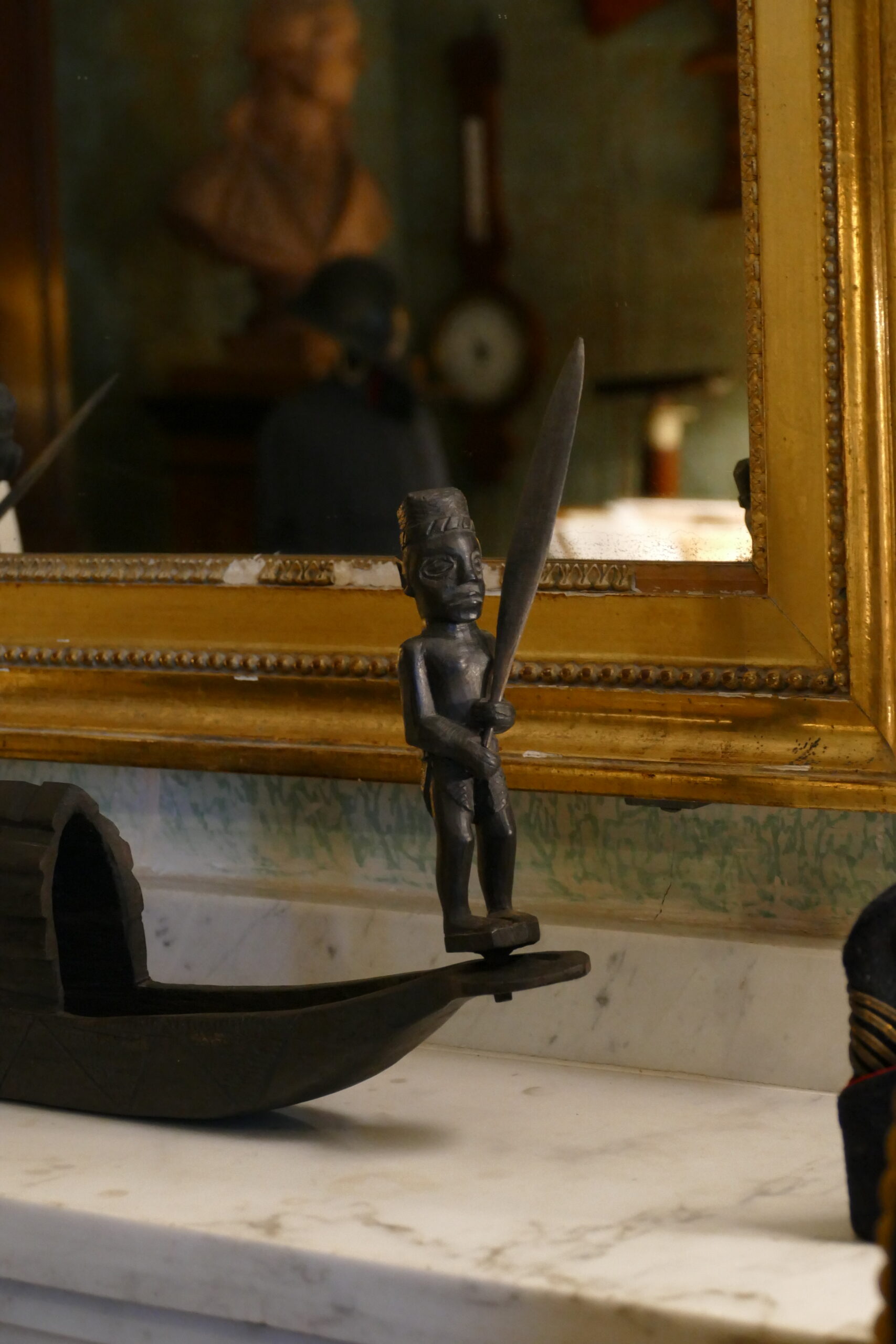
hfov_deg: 16.1
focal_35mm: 85
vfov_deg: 23.9
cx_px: 448
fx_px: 3173
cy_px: 672
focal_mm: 31.05
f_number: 3.8
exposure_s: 1/10
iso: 1600
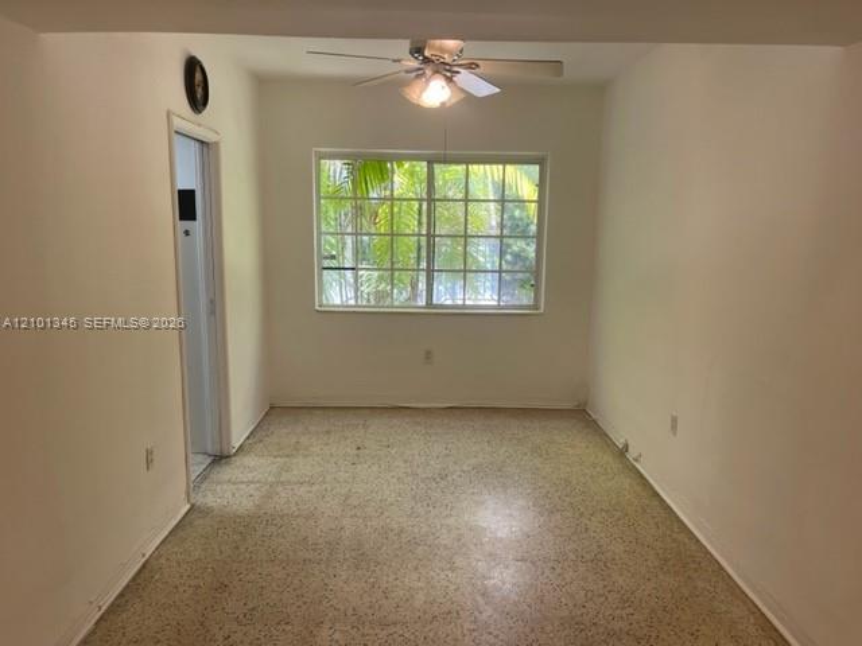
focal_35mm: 26
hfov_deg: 67.3
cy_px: 323
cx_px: 431
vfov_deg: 53.1
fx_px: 647
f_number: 1.6
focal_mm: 5.1
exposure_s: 1/120
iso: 64
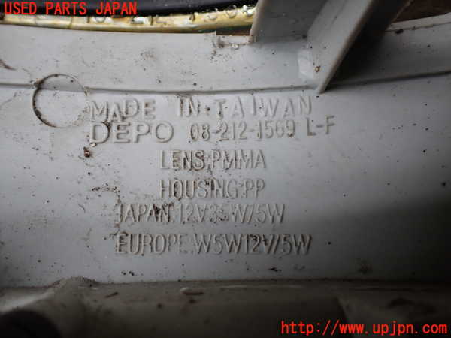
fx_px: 391
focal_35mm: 30
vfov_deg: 46.8
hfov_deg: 60.0
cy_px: 169
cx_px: 226
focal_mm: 5.4
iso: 200
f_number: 2.3
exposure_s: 1/125
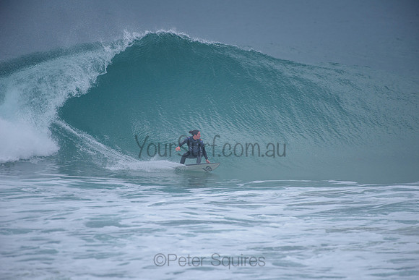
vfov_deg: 2.8
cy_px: 140
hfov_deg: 4.1
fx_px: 5821
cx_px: 210
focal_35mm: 500
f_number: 5.6
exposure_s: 1/2000
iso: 280
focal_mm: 500
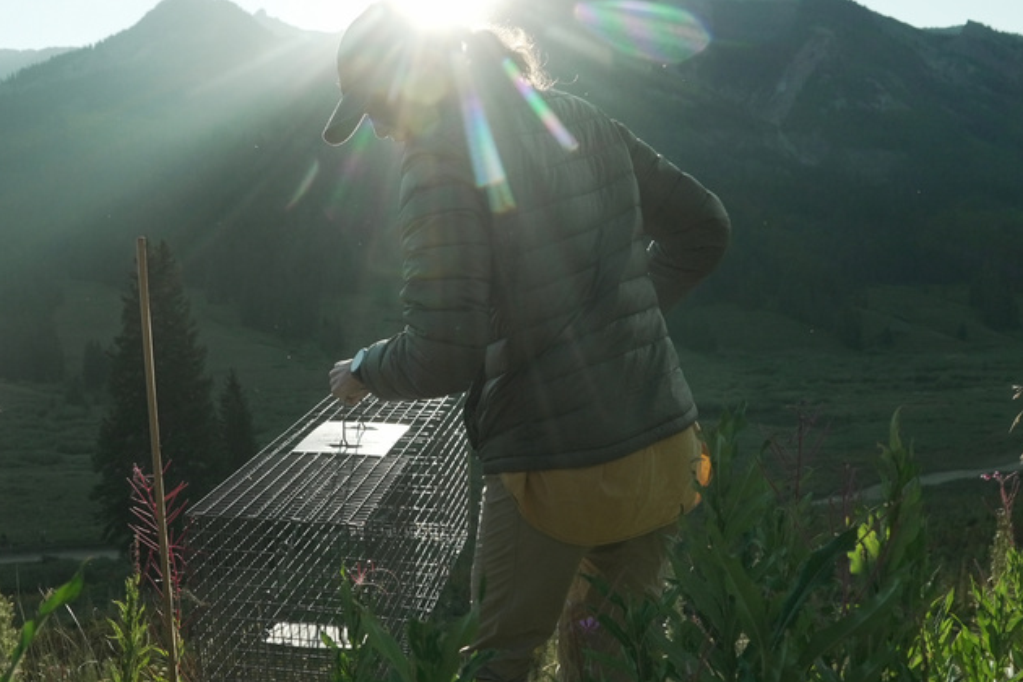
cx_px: 383
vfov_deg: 33.9
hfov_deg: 49.1
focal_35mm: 39
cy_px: 462
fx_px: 1108
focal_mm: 24
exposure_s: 1/1600
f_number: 6.3
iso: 1600
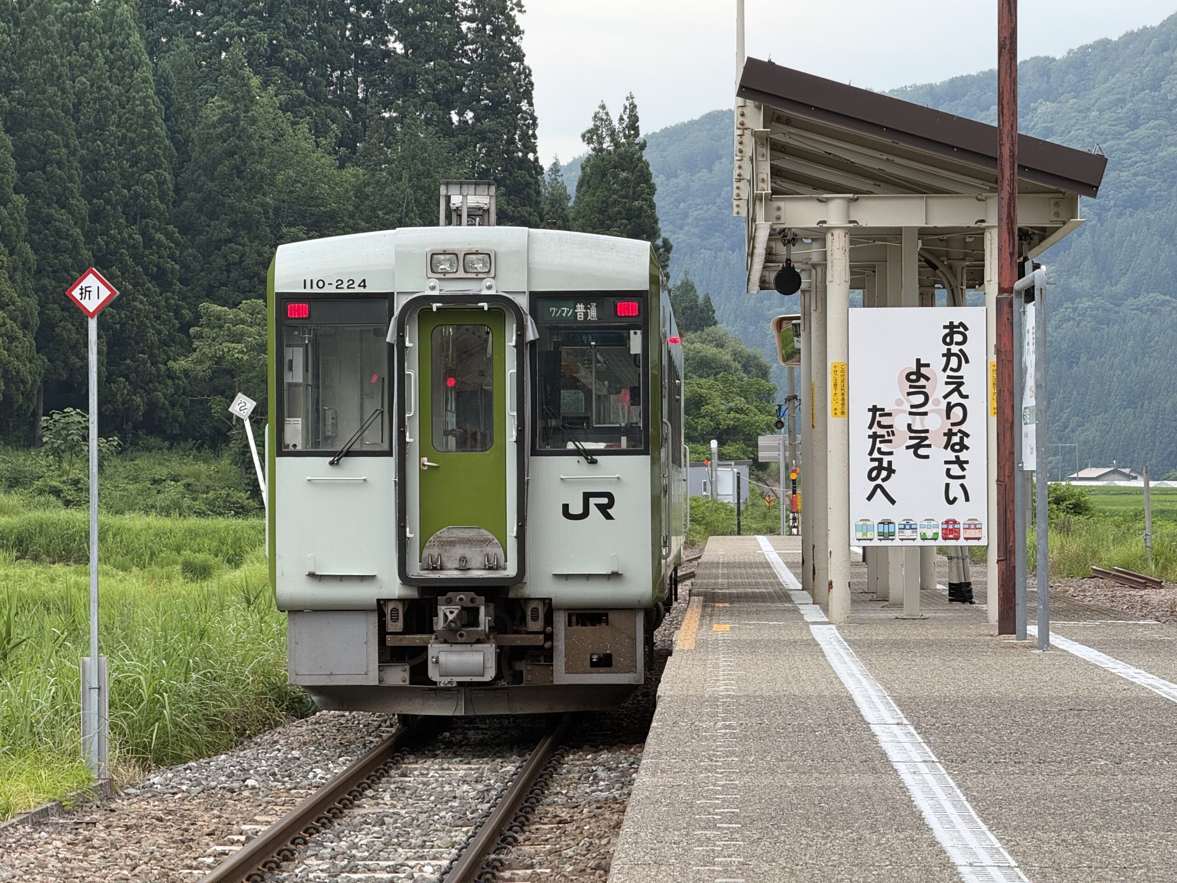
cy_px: 442
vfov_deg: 12.3
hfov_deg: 16.4
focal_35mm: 120
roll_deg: +0.5
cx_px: 588
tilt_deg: +0.9
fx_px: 4080
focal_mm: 15.66
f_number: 2.8
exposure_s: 1/225
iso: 64
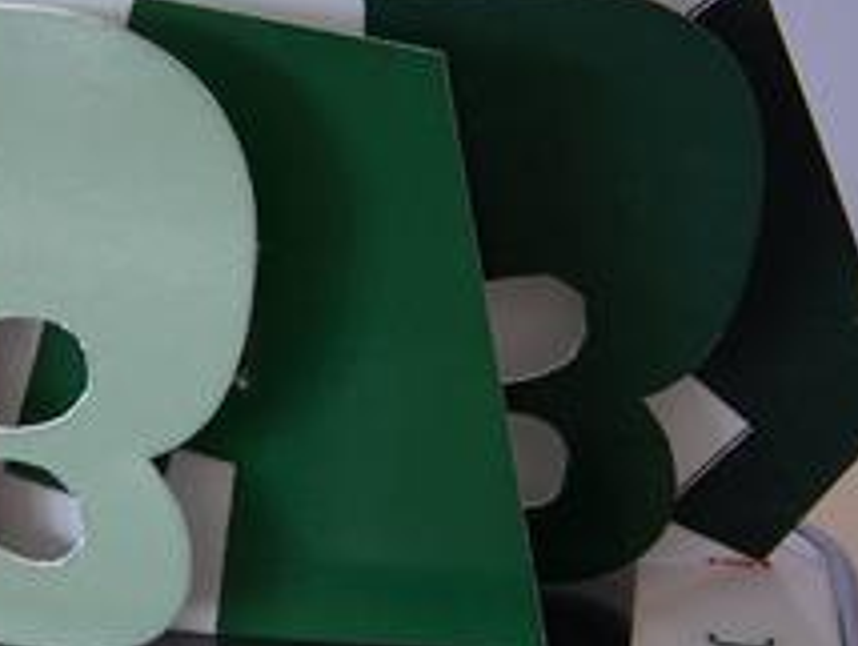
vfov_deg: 18.5
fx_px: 1985
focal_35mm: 80
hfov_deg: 24.1
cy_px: 369
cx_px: 200
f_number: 2.8
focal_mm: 6.3
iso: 80
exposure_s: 1/30
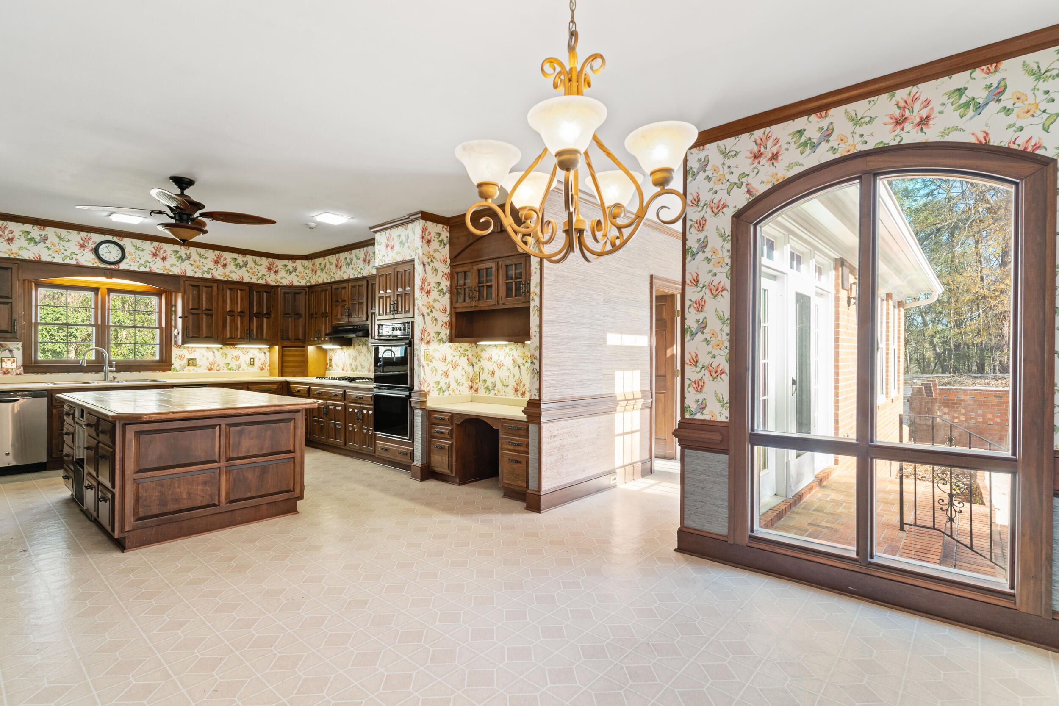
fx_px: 500
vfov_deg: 70.4
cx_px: 530
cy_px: 353
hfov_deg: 93.3
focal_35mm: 17
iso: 400
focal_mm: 17
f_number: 8
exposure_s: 1/2
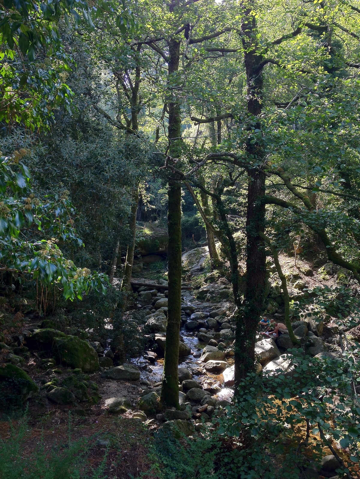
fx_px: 485
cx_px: 180
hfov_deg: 40.7
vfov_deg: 52.6
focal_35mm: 35
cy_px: 240
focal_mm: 4.28
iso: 80
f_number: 2.4
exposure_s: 1/60
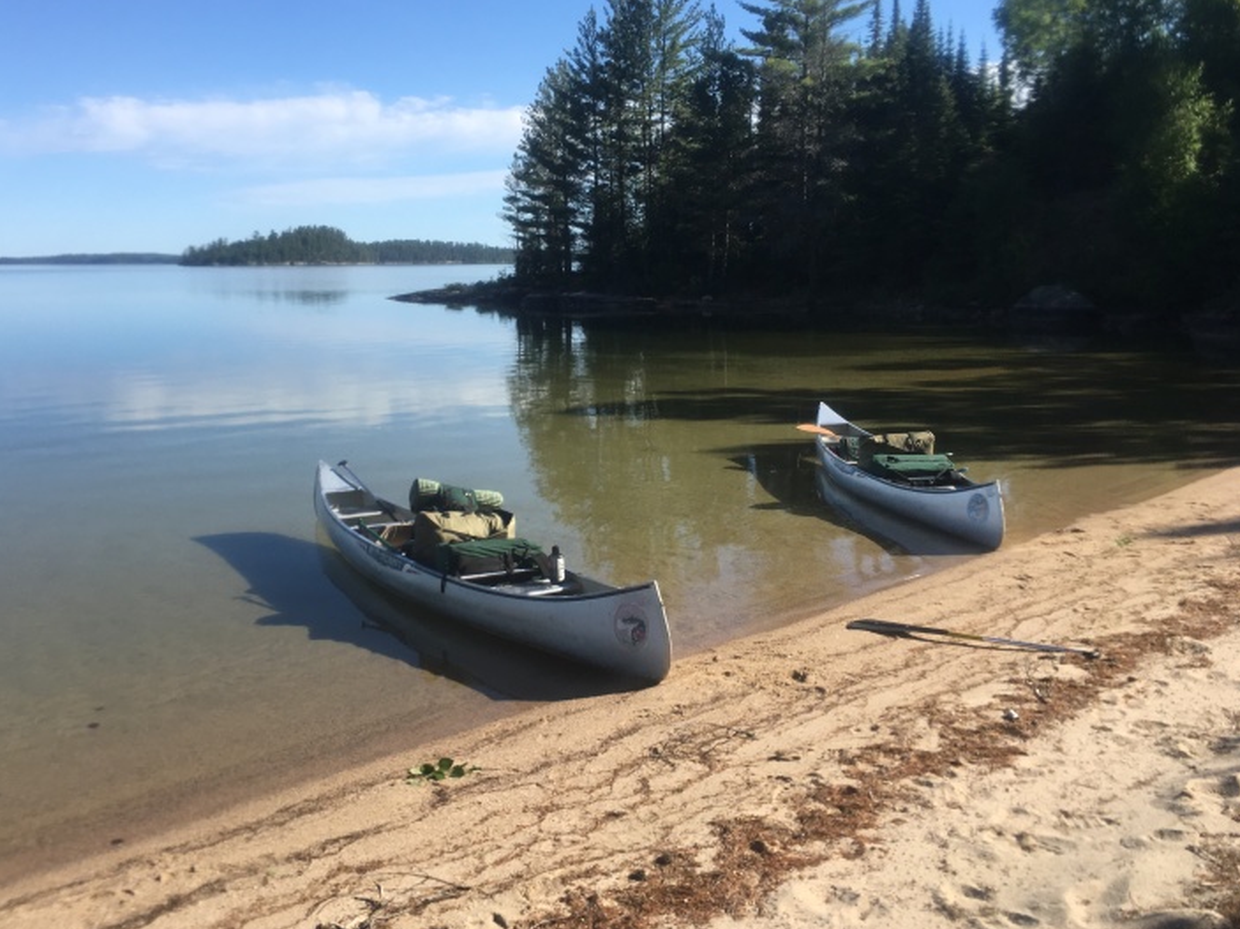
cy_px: 455
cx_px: 557
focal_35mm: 33
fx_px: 1182
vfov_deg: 42.9
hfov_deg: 55.3
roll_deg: +0.4
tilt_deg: -7.7
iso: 25
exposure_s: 1/1166
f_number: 2.2
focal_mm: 4.15
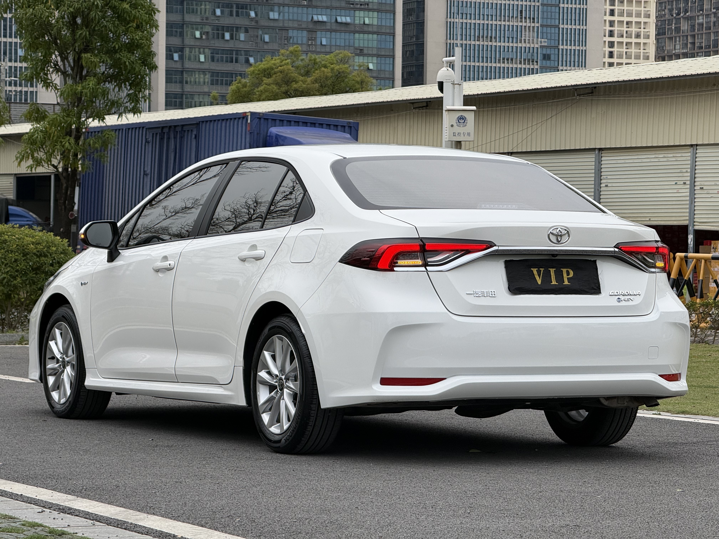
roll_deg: -0.2
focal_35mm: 120
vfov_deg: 12.3
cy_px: 270
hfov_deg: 16.4
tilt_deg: -0.8
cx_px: 360
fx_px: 2492
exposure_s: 1/811
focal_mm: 15.66
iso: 50
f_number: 2.8
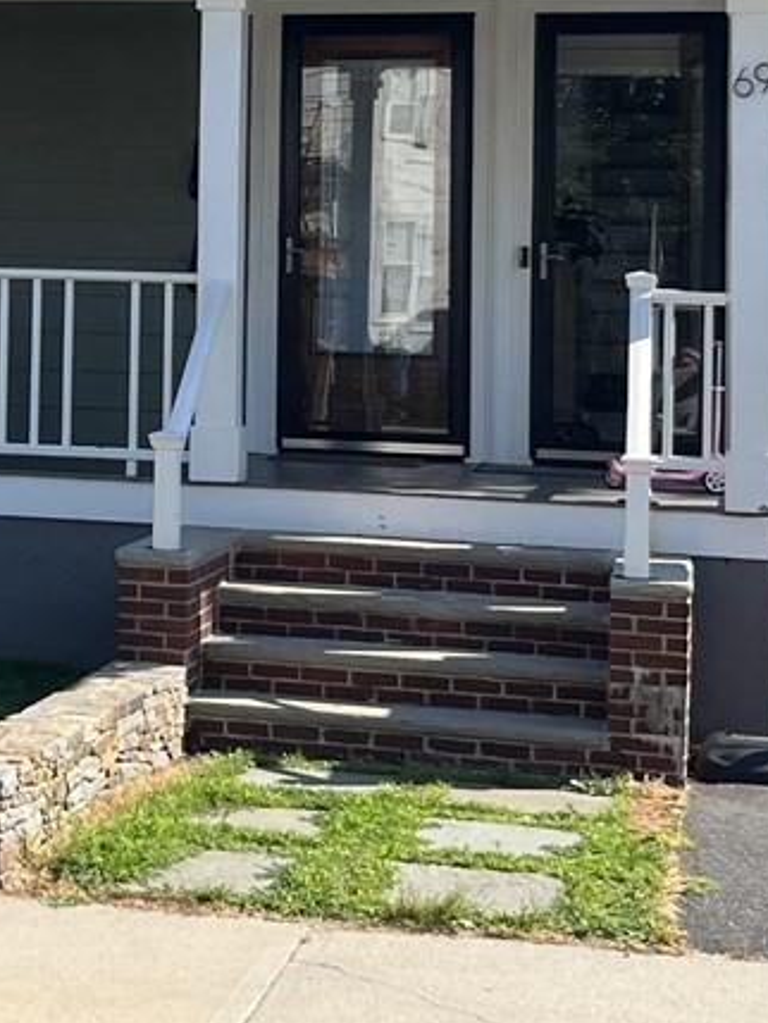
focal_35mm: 93
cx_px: -38
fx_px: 2750
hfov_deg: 15.5
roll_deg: -2.7
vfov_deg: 20.7
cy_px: 126
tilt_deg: +4.8
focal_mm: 5.1
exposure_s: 1/1802
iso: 50
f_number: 1.6
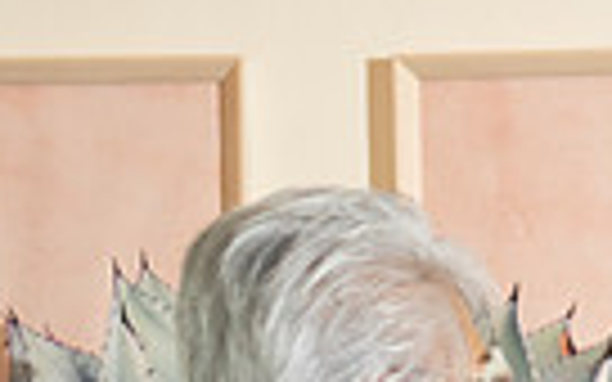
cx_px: 783
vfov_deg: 4.5
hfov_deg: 7.3
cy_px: 757
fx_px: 4770
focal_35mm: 286
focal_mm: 65.6
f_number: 2.8
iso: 1600
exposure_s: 1/125
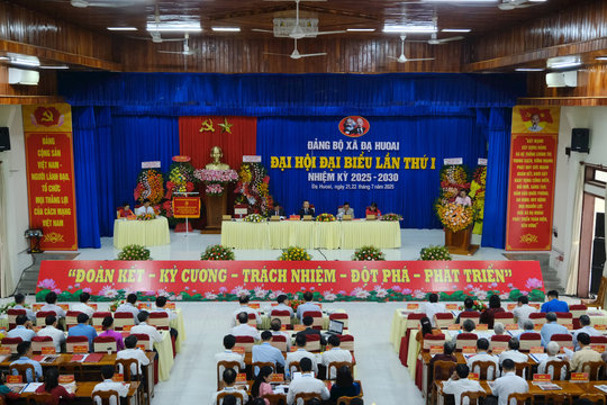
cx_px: 304
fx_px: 590
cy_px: 202
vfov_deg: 37.9
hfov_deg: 54.4
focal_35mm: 35
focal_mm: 23.5
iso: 2500
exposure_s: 1/180
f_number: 4
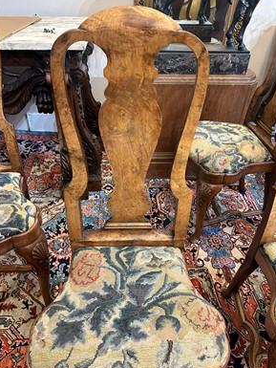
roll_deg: -2.9
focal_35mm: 27
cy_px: 182
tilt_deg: -37.3
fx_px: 287
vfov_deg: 65.3
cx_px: 139
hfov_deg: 51.4
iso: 250
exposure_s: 1/50
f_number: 1.5
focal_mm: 5.7
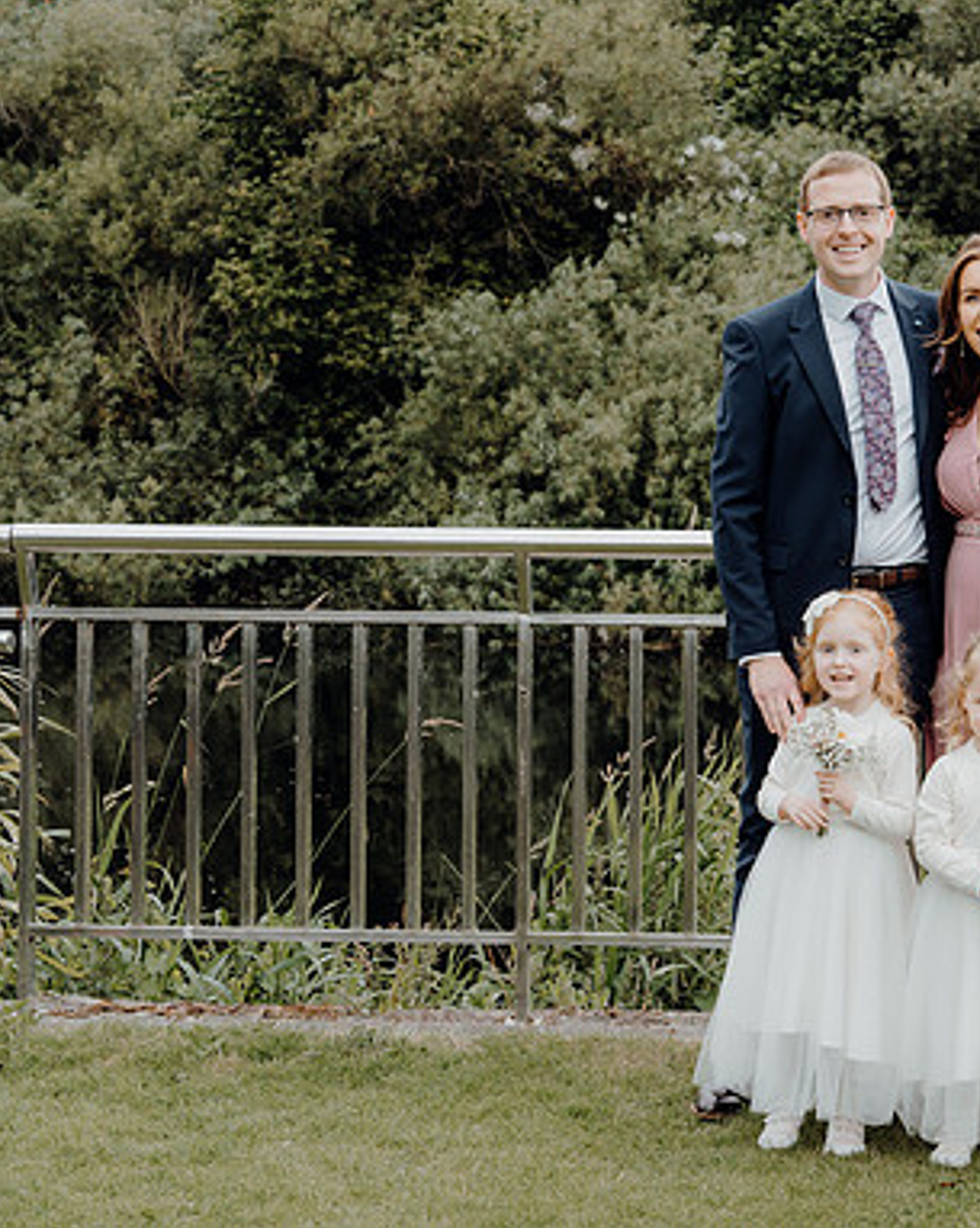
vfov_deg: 22.0
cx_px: 922
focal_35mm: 87
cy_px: 609
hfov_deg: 17.3
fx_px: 3158
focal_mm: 61
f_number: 5.6
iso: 160
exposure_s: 1/160
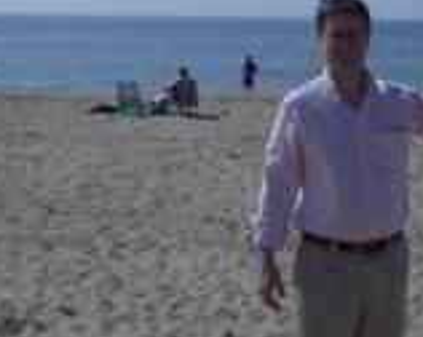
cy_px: 80
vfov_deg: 15.8
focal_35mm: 97
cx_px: 391
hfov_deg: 19.4
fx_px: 1213
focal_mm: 5.8
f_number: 4.3
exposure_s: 1/1600
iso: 50
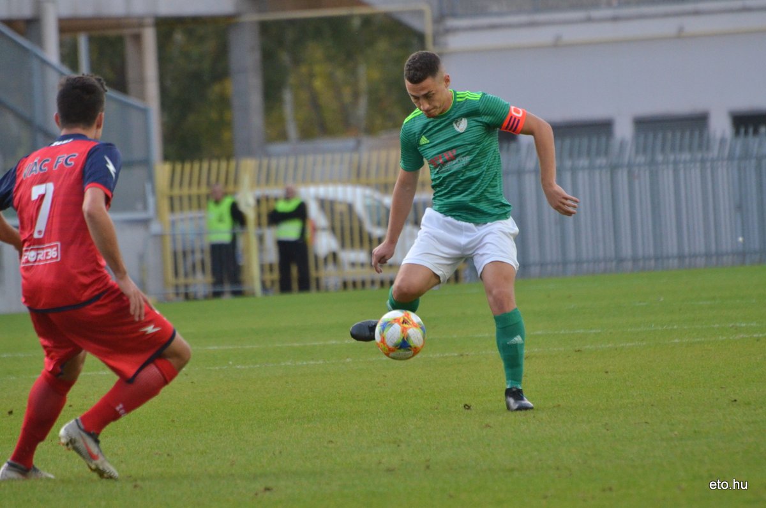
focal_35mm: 420
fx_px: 8919
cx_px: 383
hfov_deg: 4.9
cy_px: 254
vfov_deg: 3.3
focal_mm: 280
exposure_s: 1/1250
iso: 2000
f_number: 5.6
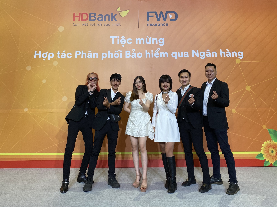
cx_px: 138
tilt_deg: +4.1
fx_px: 208
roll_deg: +0.0
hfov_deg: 67.3
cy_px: 104
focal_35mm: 26
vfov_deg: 53.1
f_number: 1.8
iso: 125
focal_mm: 4.25
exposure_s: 1/50
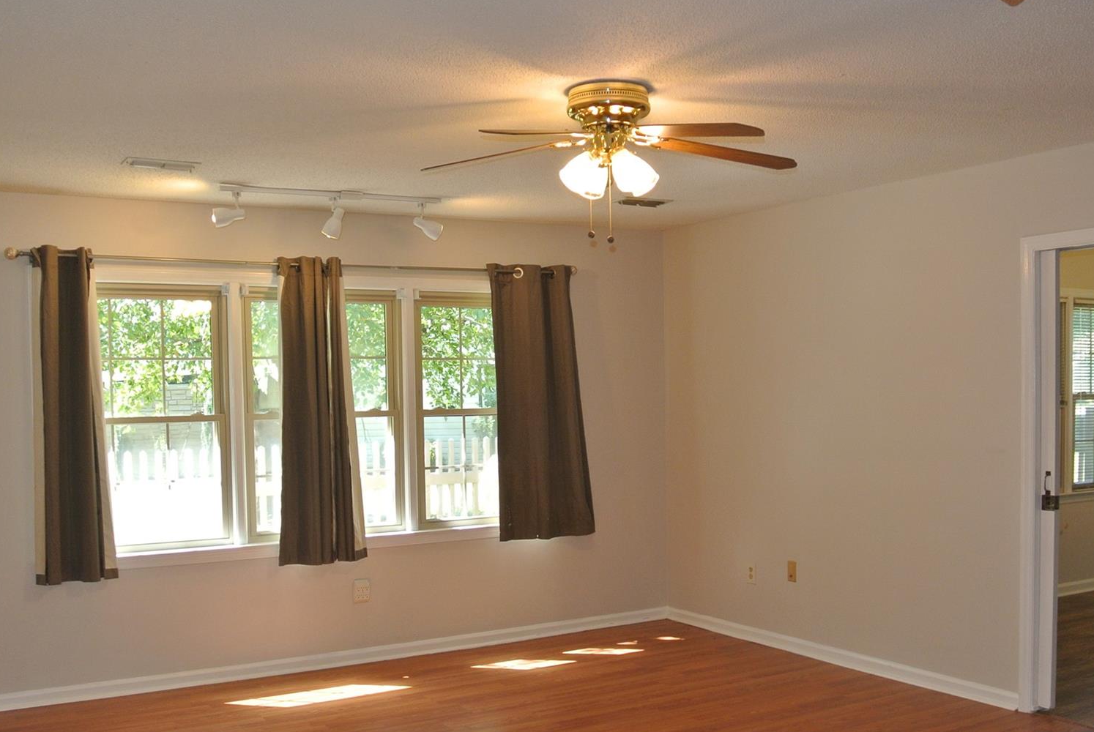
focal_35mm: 37
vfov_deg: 35.8
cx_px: 565
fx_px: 1126
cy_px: 471
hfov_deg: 51.8
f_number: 3.5
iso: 220
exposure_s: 1/60
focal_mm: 10
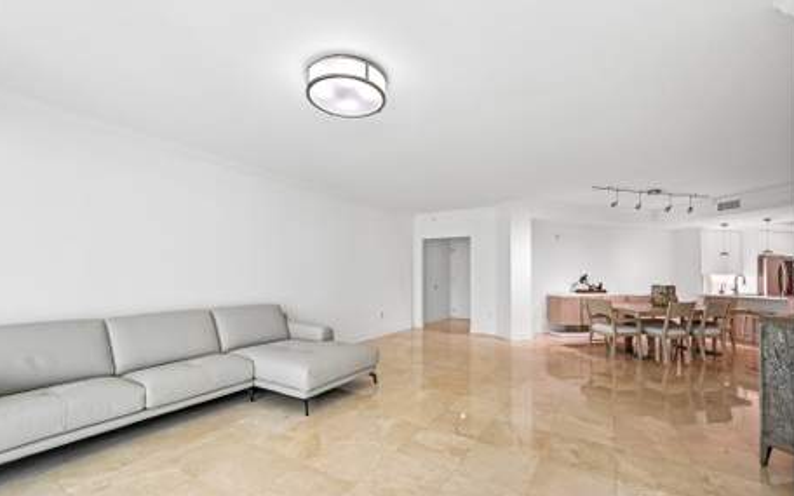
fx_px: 325
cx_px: 411
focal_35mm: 15
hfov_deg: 101.4
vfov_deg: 74.5
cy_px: 276
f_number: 8
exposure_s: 1/320
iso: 2500
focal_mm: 14
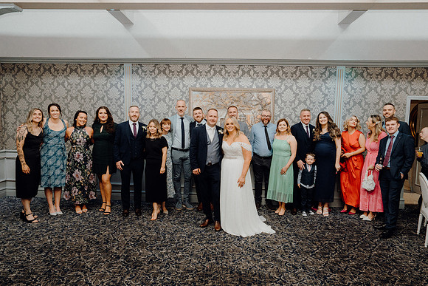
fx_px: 285
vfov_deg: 53.2
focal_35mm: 24
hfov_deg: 73.7
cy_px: 143
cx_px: 214
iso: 2500
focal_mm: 24
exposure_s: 1/160
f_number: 5
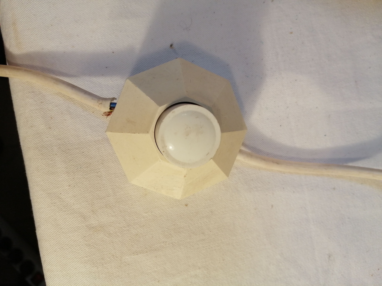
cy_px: 143
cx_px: 191
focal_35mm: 26
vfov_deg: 53.1
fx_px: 287
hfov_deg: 67.3
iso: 50
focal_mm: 3.46
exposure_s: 1/114
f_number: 1.8
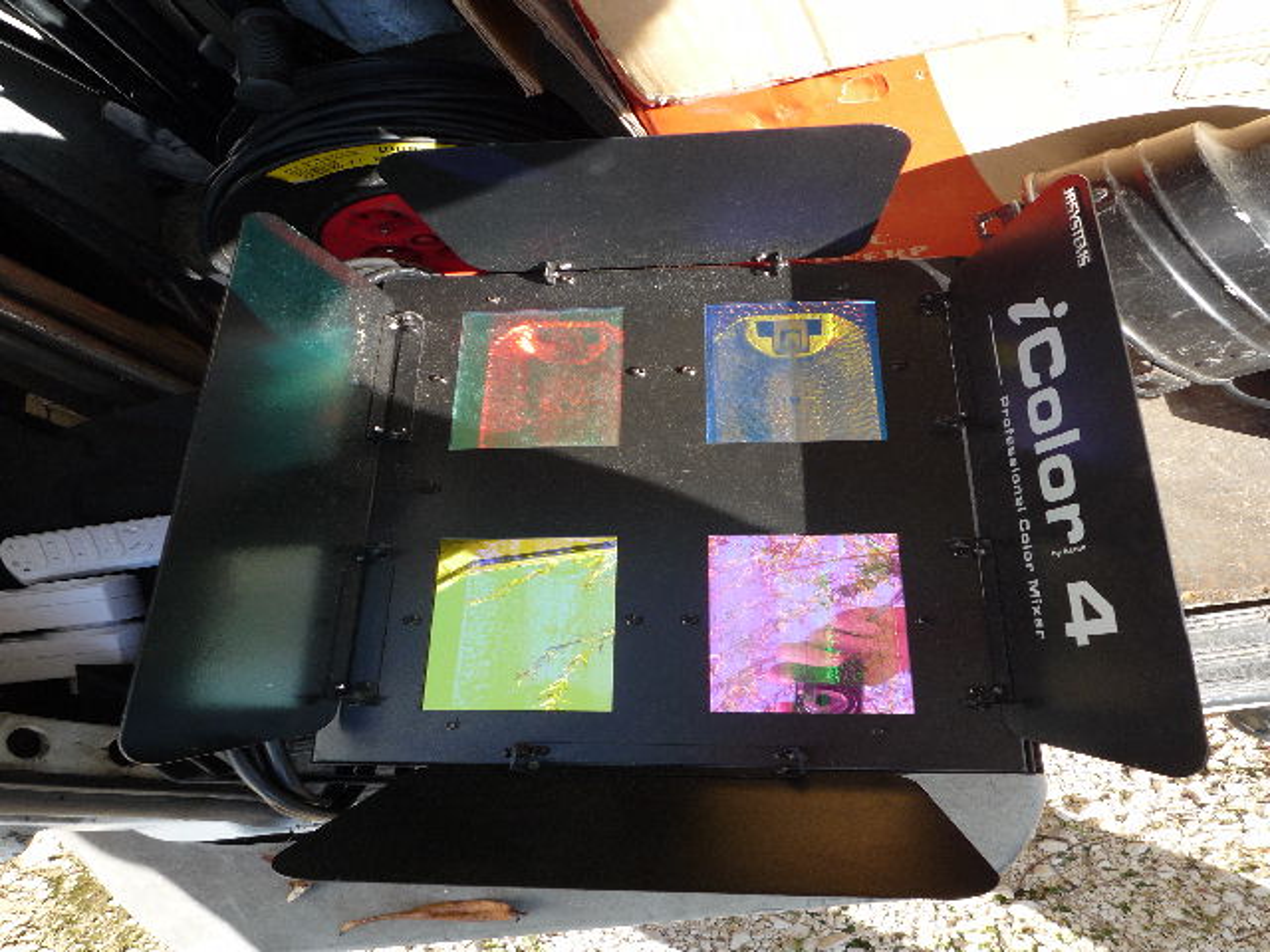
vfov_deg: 54.9
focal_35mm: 25
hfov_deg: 69.4
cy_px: 476
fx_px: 917
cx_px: 635
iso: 100
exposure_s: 1/200
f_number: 2.8
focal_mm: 4.4
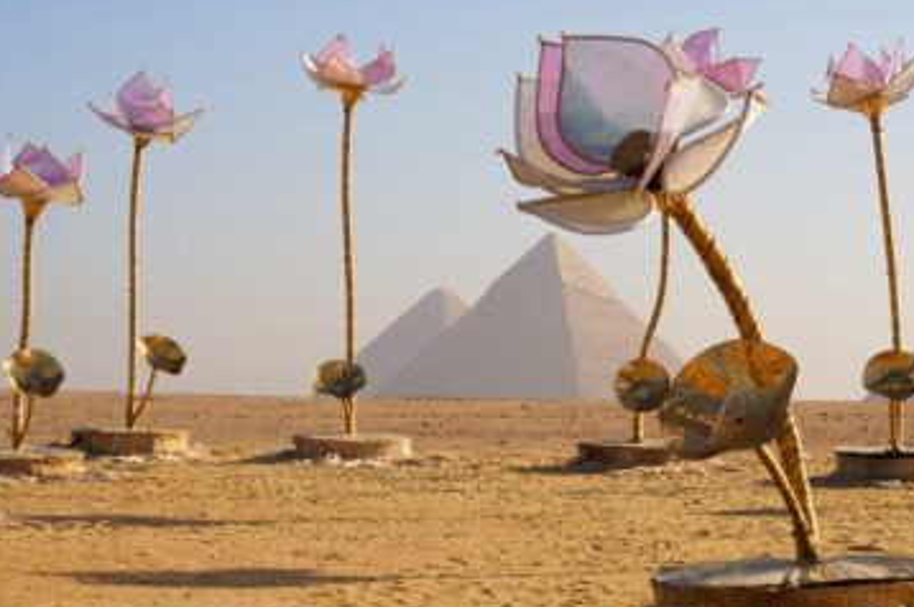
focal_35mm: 86
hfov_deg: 23.6
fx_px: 2181
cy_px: 261
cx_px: 551
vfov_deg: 15.9
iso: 160
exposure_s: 1/640
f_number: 7.1
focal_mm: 70
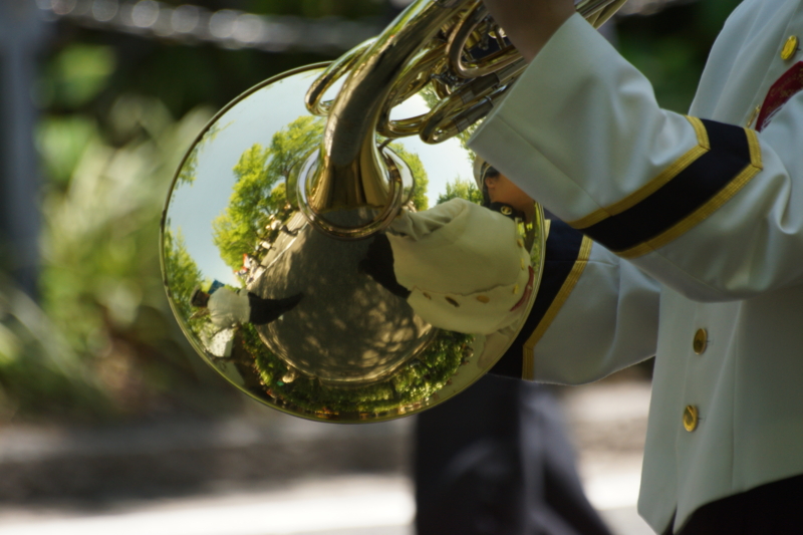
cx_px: 402
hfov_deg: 4.6
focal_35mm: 450
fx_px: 10035
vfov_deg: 3.1
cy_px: 268
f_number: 5.6
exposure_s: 1/500
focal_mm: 300
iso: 320
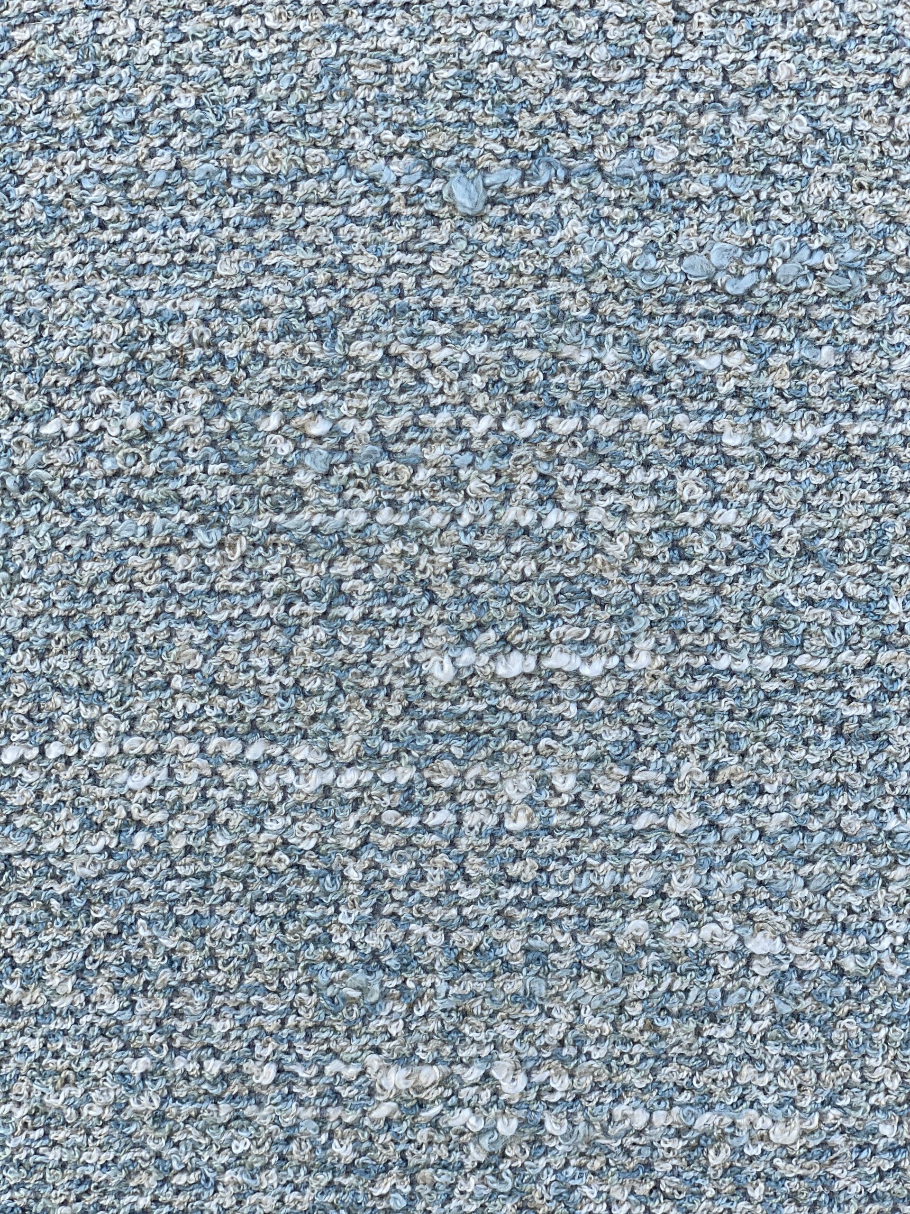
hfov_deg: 28.0
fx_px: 1823
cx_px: 455
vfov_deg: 36.8
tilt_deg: -27.4
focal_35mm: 52
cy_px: 607
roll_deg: +0.0
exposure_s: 1/705
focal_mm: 6
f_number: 2
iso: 20
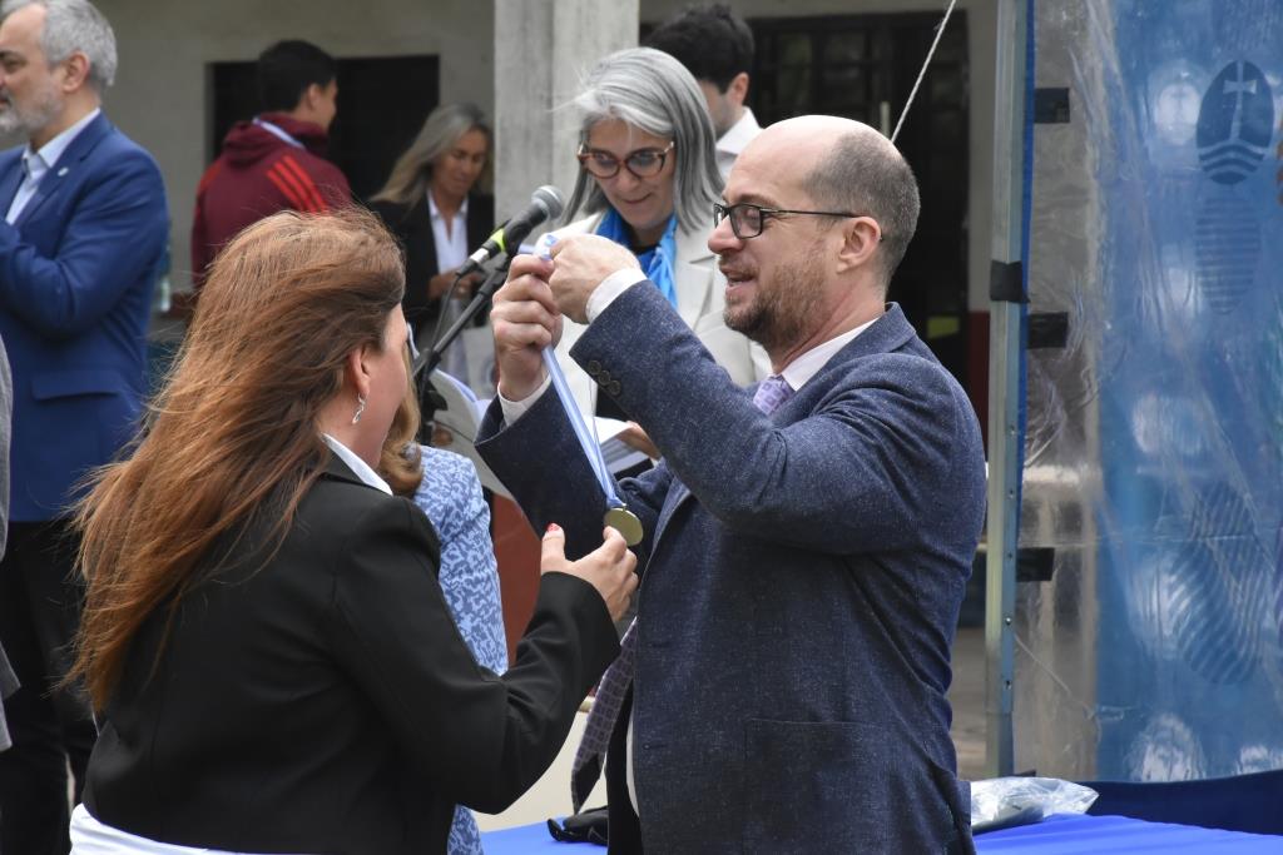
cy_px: 428
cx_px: 642
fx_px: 6202
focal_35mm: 174
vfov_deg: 7.9
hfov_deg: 11.8
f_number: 13
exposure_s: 1/640
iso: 1600
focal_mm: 116
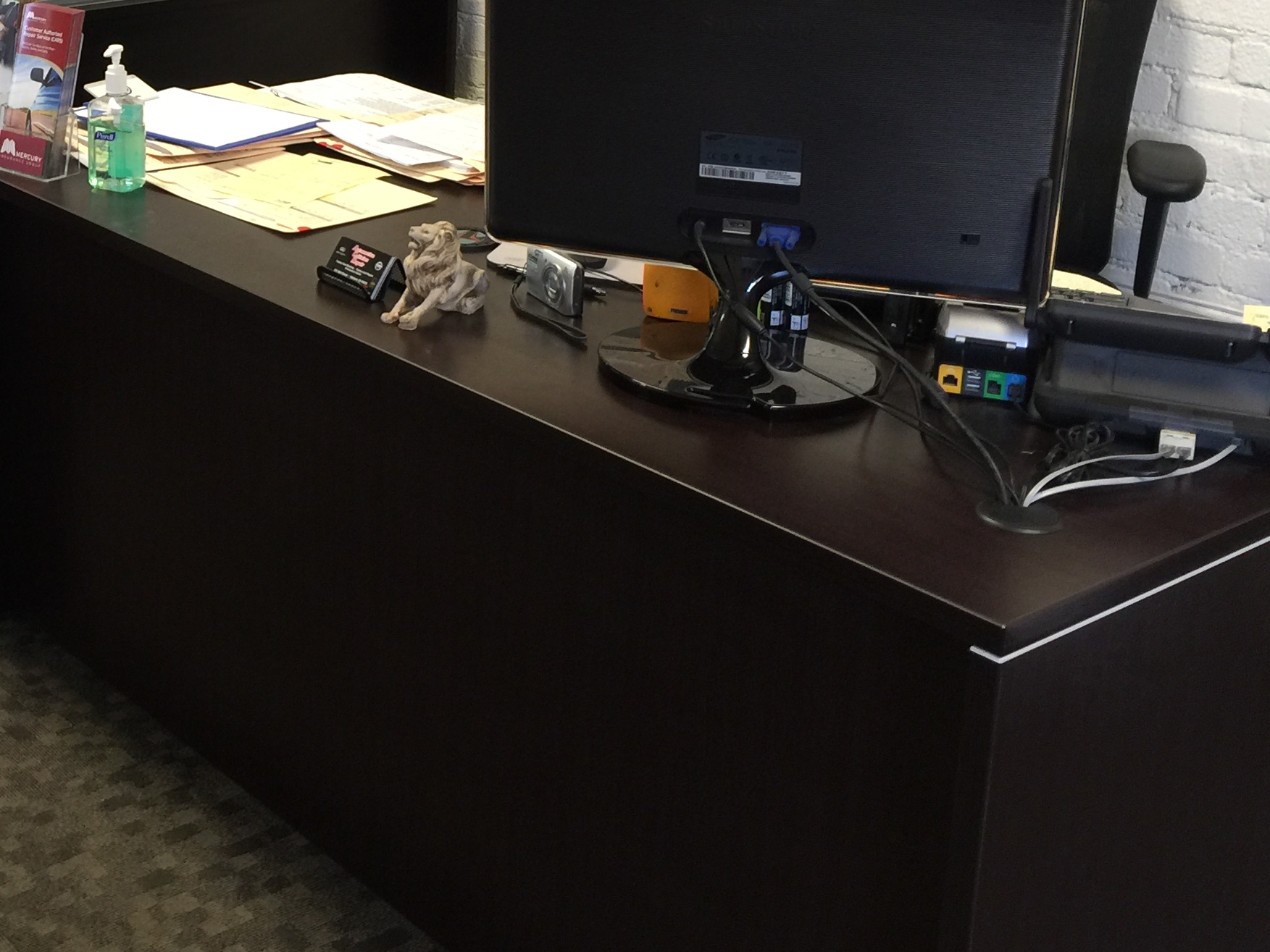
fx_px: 1981
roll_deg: -0.3
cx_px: 161
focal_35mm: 54
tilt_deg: -17.3
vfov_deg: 26.6
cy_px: 220
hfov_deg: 33.9
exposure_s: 1/15
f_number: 2.2
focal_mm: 4.15
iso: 50
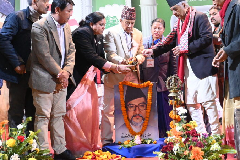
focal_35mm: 50
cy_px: 43
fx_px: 333
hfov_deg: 39.2
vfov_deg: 26.7
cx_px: 157
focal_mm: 22
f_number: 4
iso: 3200
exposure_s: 1/60
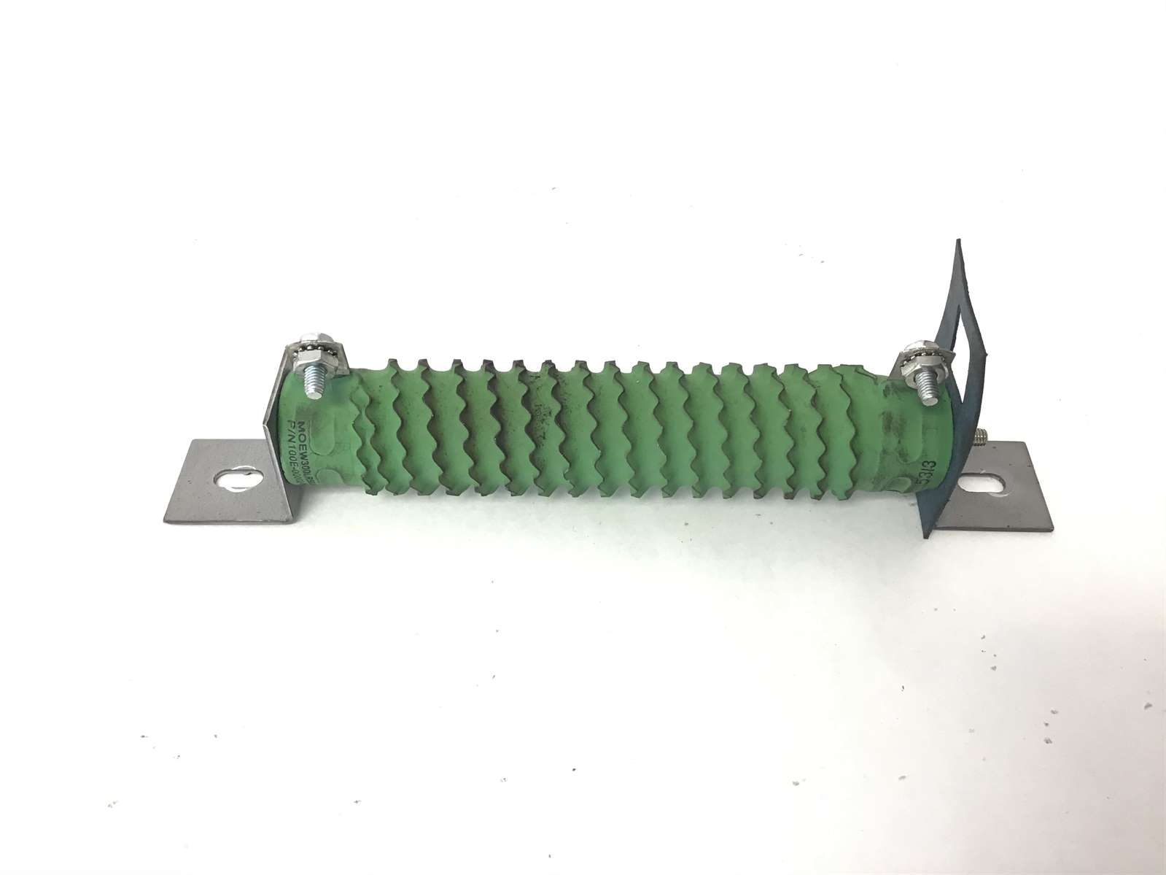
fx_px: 1044
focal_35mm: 31
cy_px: 438
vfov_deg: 45.4
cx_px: 583
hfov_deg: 58.4
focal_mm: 3.3
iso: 40
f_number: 2.4
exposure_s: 1/30
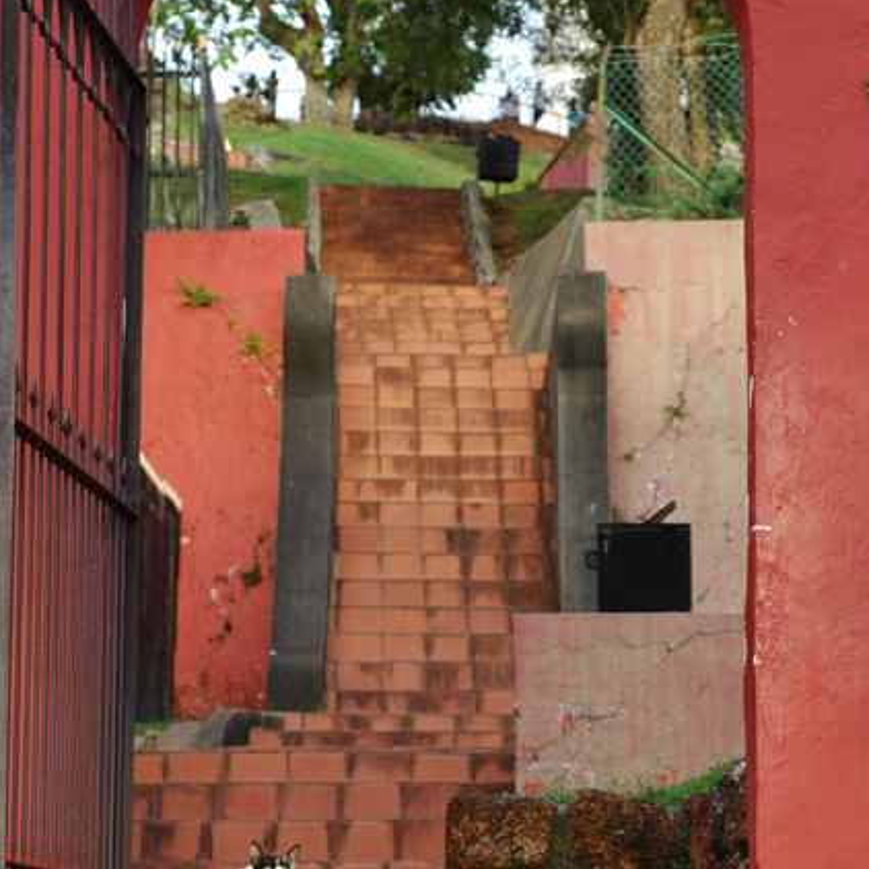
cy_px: 474
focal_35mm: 116
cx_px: 437
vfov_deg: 15.0
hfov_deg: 15.0
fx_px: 3295
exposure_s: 1/160
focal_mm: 60
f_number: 4.5
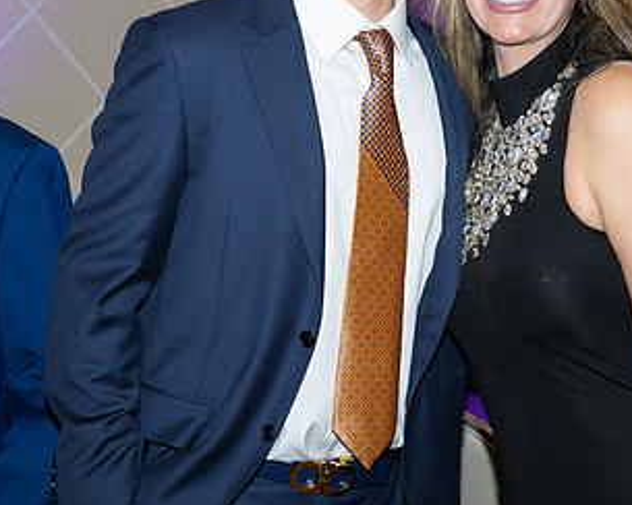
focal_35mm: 107
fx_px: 2001
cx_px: 526
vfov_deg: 14.3
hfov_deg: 17.8
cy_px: 119
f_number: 5.6
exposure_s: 1/100
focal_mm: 60
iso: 800
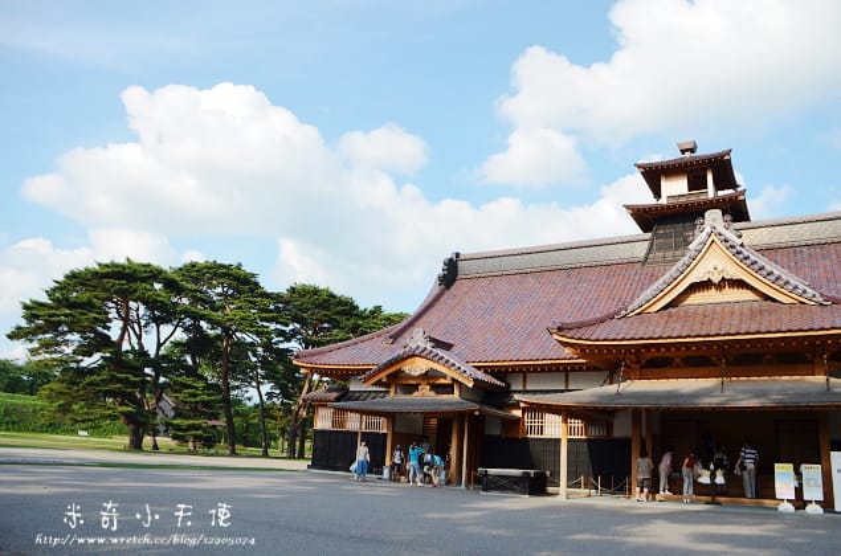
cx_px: 420
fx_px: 629
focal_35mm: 27
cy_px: 278
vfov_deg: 47.7
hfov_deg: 67.5
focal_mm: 18
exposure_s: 1/3200
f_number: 5
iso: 800
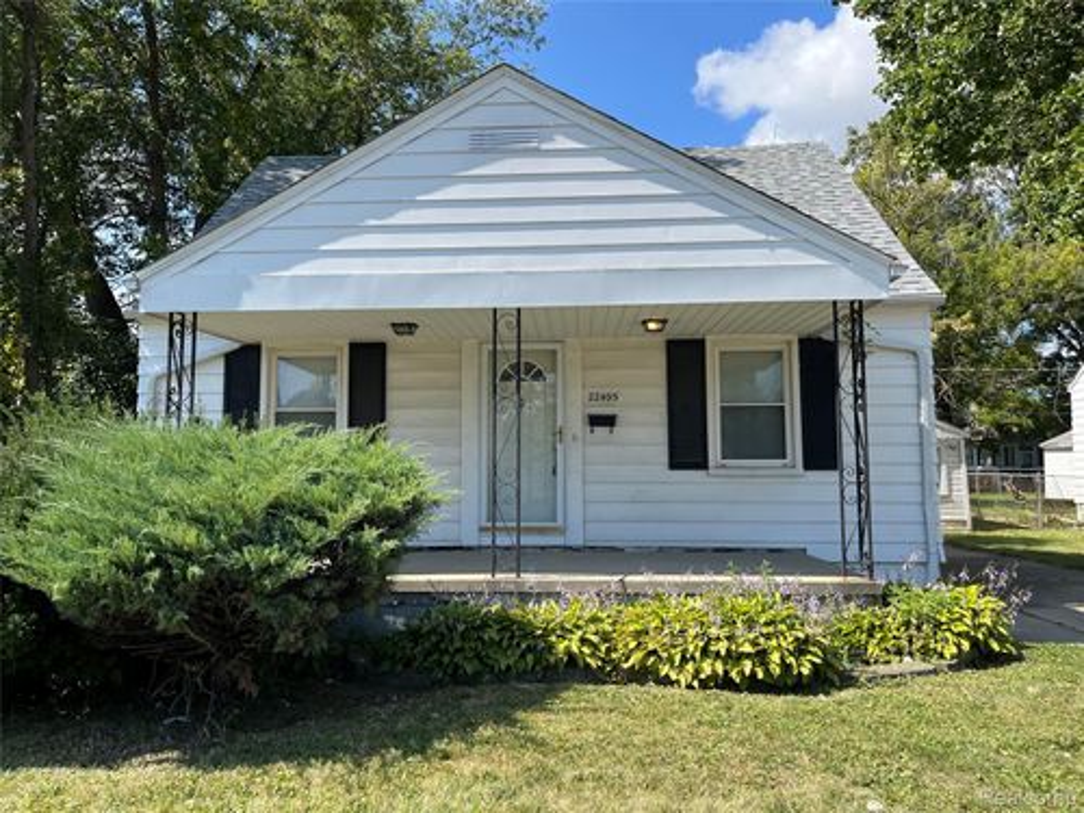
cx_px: 542
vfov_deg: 53.1
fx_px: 814
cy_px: 406
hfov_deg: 67.3
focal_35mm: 26
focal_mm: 5.1
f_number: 1.6
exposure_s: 1/1890
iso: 50
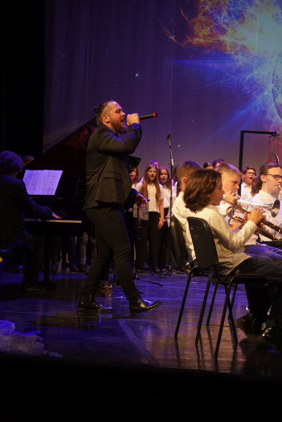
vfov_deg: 27.0
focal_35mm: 75
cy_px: 211
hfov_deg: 18.2
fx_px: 881
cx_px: 141
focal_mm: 50
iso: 2000
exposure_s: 1/125
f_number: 2.8
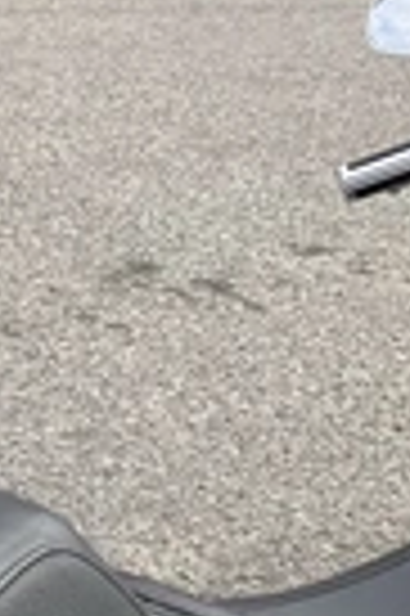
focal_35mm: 88
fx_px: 1507
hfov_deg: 13.5
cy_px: 540
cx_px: -383
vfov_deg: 22.6
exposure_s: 1/574
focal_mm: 3
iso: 25
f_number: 1.8
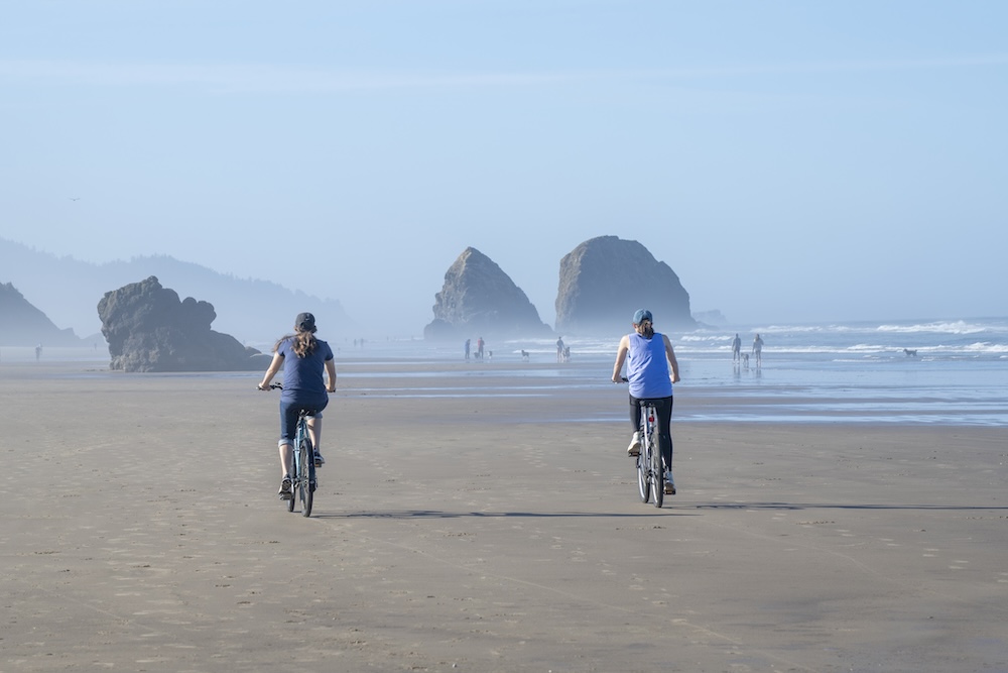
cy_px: 336
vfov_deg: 9.5
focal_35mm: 145
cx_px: 504
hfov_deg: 14.2
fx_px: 4060
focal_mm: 145
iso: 200
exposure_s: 1/200
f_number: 13
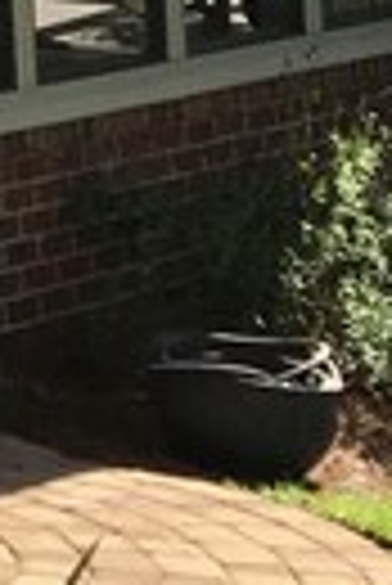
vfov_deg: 8.0
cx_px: -1527
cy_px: -778
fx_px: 3877
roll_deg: +0.5
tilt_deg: +4.4
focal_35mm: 238
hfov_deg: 4.8
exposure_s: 1/810
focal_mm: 4.15
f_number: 2.2
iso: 25
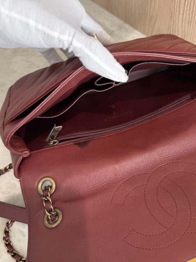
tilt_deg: -54.9
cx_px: 113
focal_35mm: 30
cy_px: 114
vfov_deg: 59.8
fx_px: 226
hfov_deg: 46.6
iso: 200
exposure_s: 1/60
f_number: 1.78
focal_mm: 6.76
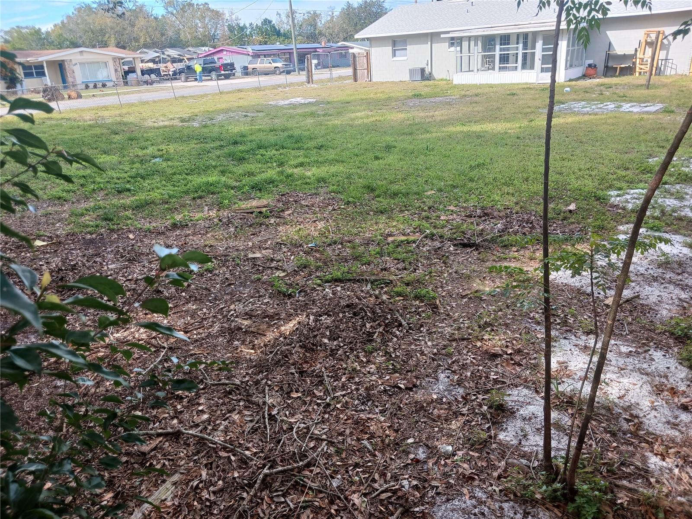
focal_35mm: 27
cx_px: 346
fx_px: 540
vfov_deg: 51.4
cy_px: 260
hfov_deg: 65.3
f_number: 1.8
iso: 32
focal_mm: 4
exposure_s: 1/120
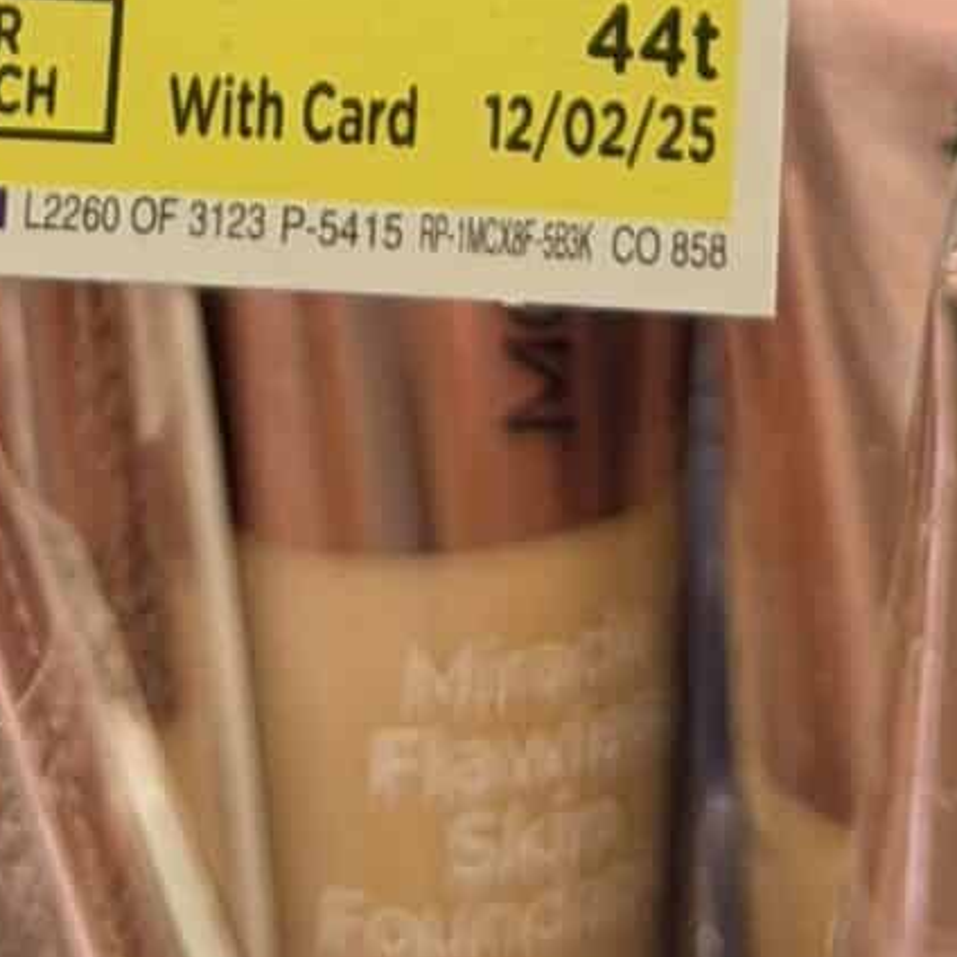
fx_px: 8007
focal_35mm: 256
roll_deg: -1.3
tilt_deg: -18.5
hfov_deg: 6.8
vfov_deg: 6.3
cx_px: 652
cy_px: -1824
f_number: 1.78
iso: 64
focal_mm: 6.76
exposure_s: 1/245
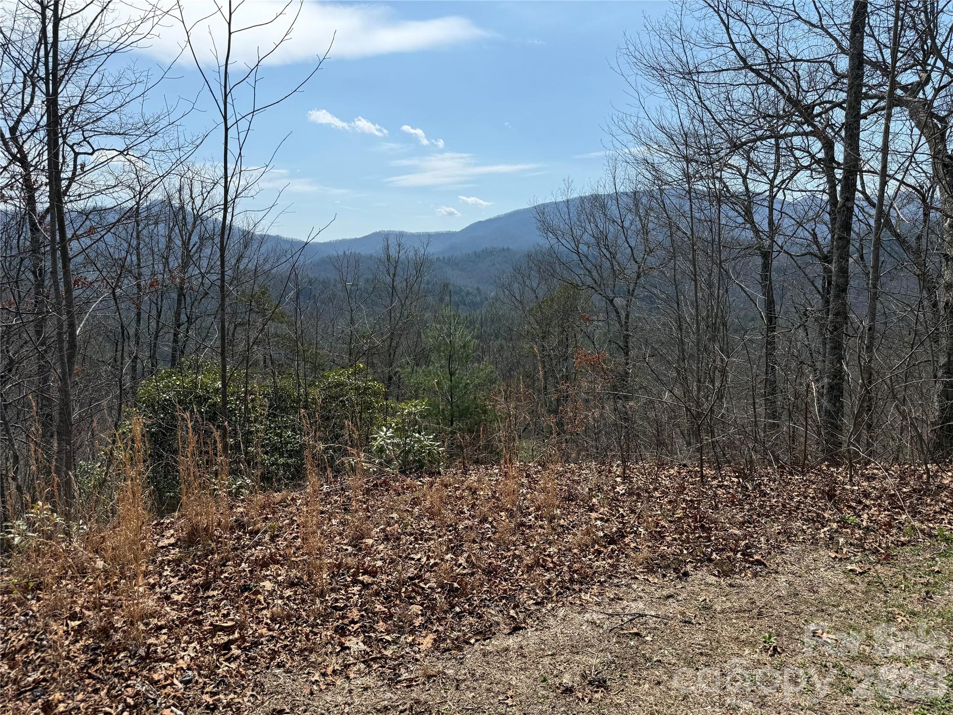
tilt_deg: -7.0
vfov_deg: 56.8
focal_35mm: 24
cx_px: 476
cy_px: 358
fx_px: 661
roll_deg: -1.0
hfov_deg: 71.6
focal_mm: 6.76
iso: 80
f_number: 1.78
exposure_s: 1/6173
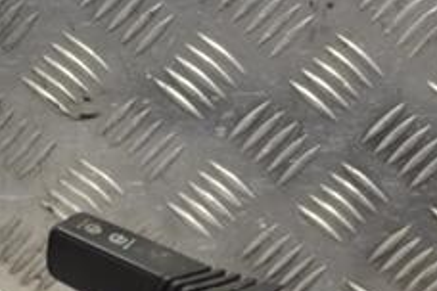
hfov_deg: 12.8
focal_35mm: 158
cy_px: 333
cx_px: 450
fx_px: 1918
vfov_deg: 8.6
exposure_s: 1/30
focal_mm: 40
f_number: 5.3
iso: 180
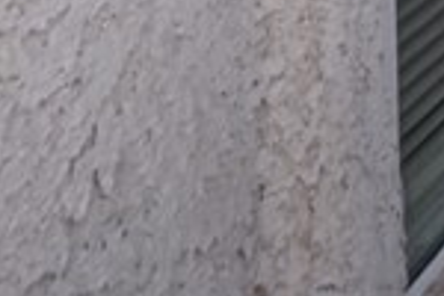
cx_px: 610
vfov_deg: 9.5
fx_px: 1073
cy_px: -728
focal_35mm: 87
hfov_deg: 20.8
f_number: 11
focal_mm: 12
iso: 1000
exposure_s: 1/125
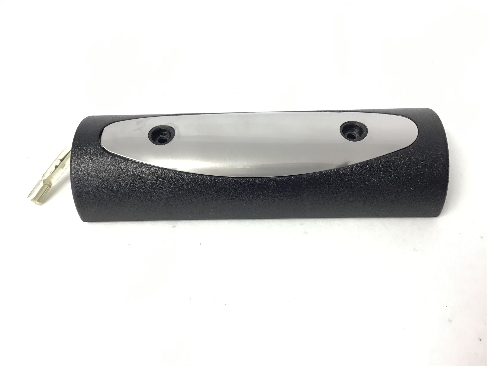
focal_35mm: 31
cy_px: 183
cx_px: 244
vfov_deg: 45.4
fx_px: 436
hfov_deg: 58.4
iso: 50
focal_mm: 3.3
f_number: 2.4
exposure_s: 1/30
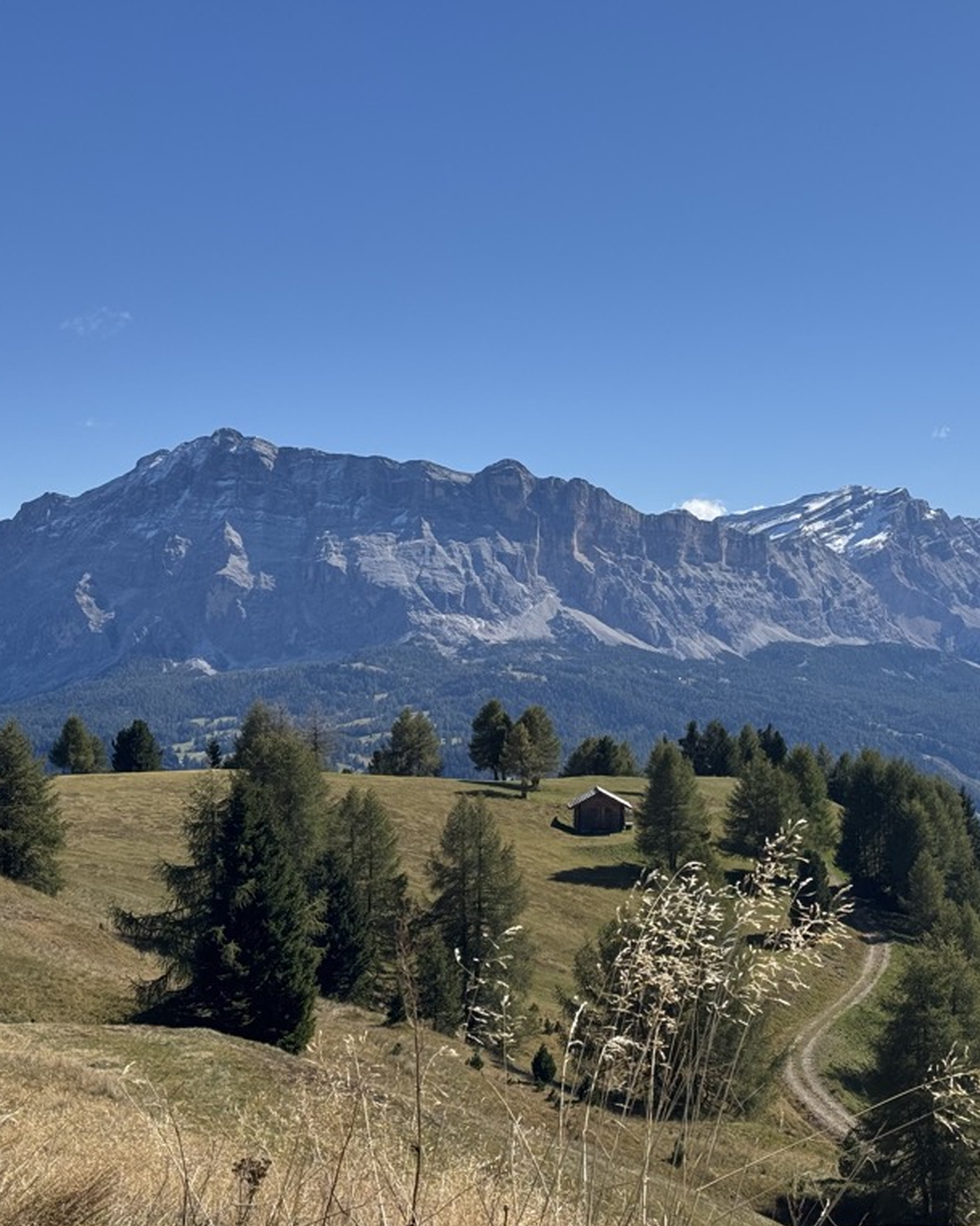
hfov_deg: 24.0
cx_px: 726
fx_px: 2285
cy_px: 613
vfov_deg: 30.0
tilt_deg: +1.2
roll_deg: +0.3
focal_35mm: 63
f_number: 1.78
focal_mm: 6.76
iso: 64
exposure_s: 1/6410
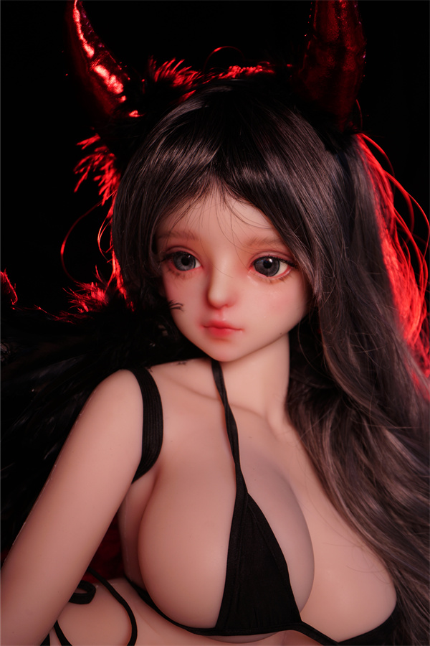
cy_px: 323
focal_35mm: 62
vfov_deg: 32.4
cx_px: 215
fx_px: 1111
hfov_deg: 21.9
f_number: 5.6
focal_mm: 62
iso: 200
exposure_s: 1/60
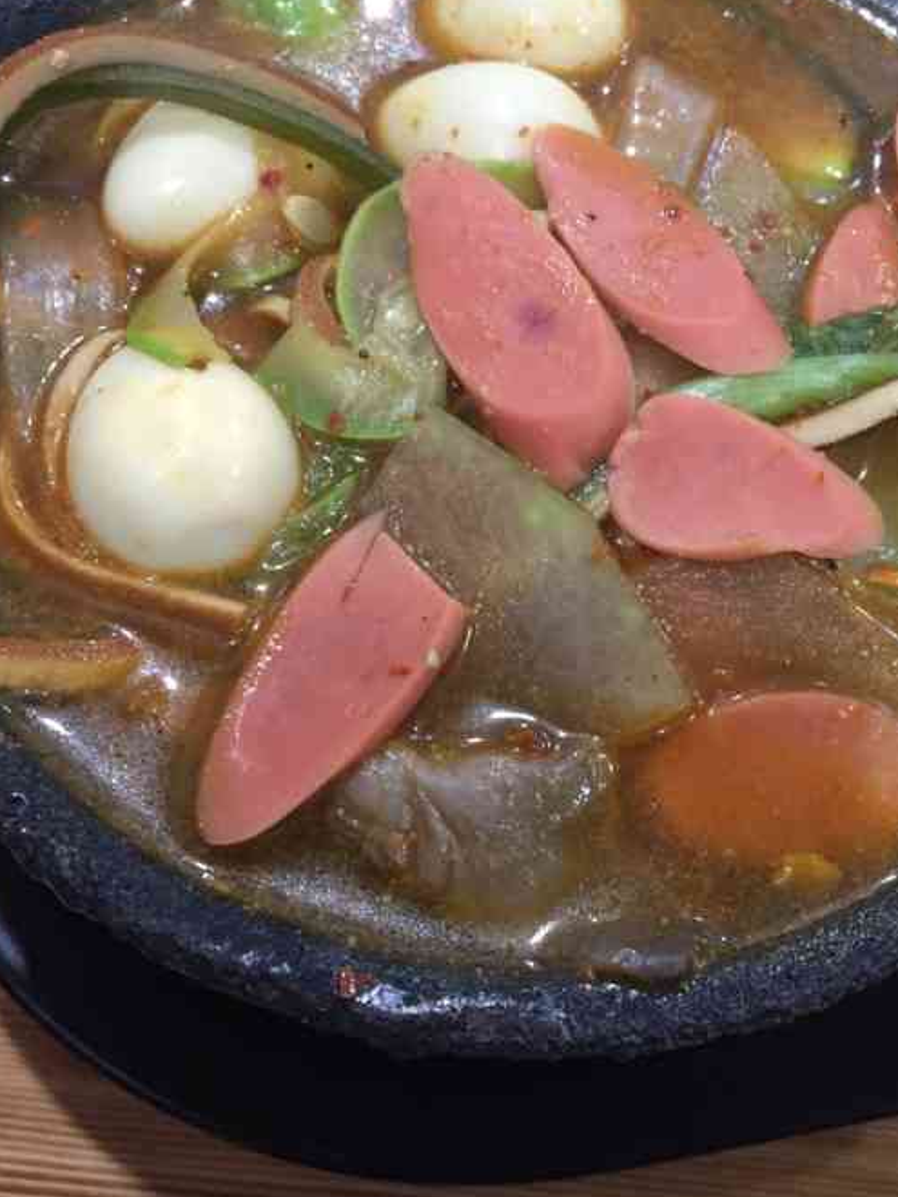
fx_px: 1418
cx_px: 617
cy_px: 447
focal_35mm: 41
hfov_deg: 34.7
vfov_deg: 45.4
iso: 160
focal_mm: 4.15
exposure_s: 1/33
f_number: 2.2
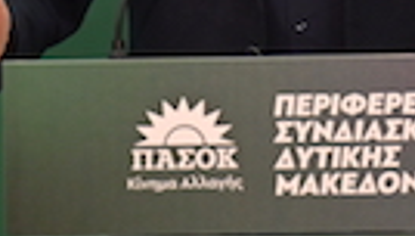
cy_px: -138
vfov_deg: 1.5
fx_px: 9284
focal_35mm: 842
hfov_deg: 2.6
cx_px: 251
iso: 1800
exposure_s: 1/250
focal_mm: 180
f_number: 2.8
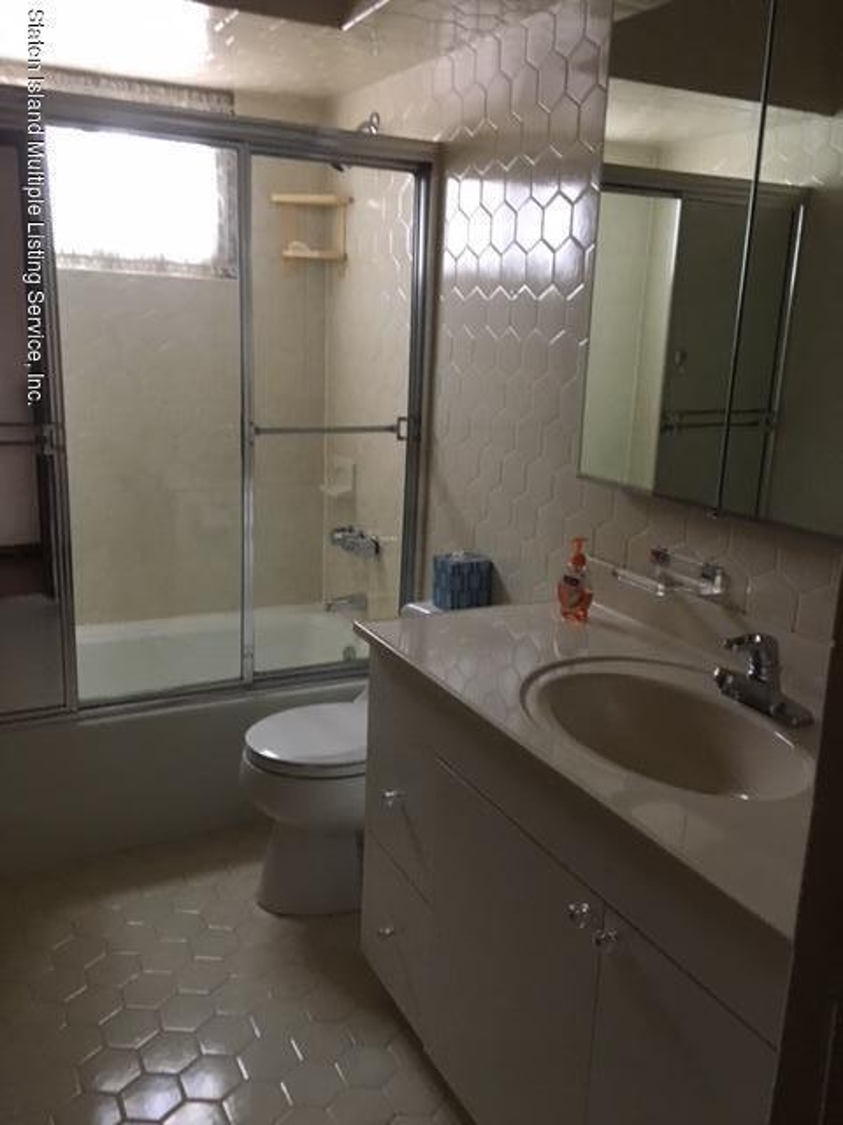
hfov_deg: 48.2
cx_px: 422
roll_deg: -3.3
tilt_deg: -12.4
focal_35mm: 29
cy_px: 562
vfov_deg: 61.7
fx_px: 942
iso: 200
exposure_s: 1/15
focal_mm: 4.15
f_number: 2.2
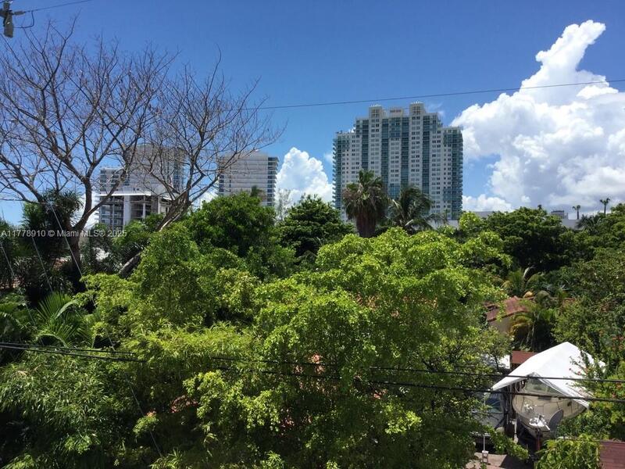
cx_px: 312
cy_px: 234
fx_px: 560
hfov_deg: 58.4
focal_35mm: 31
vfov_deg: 45.4
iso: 25
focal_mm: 3.3
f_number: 2.4
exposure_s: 1/1431
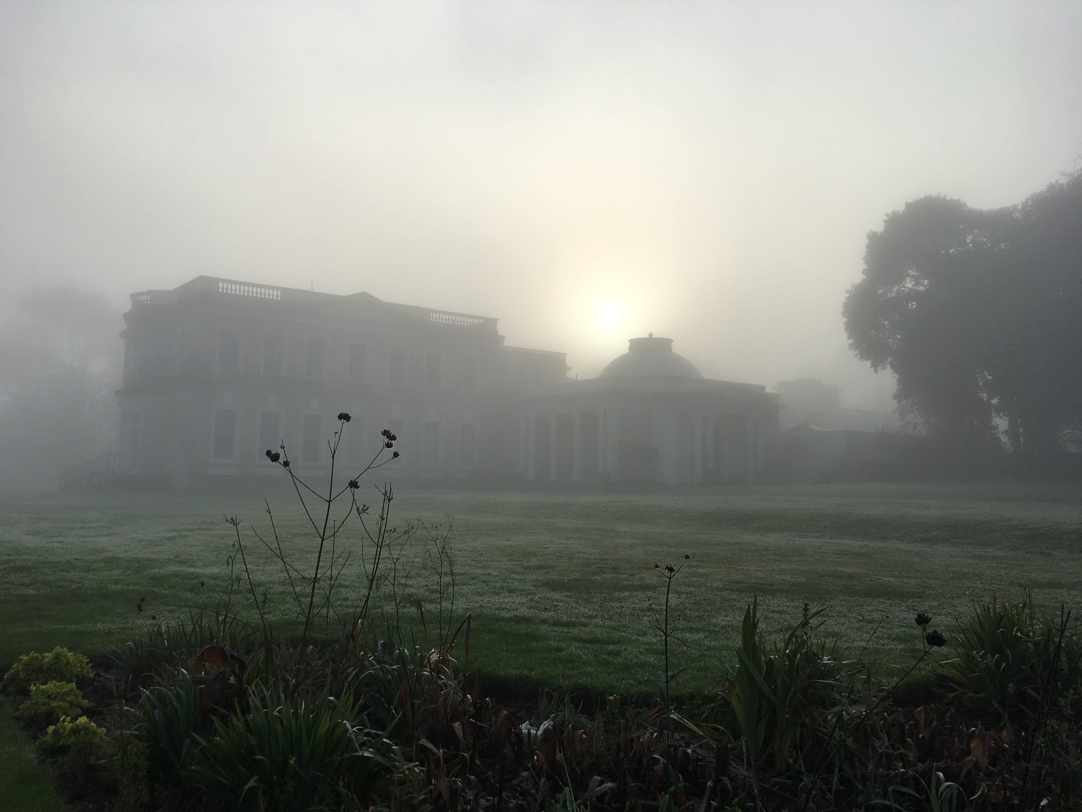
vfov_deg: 48.2
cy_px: 406
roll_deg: -1.4
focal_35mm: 29
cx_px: 541
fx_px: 906
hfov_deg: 61.7
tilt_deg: +6.3
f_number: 2.2
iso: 25
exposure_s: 1/1166
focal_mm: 4.15
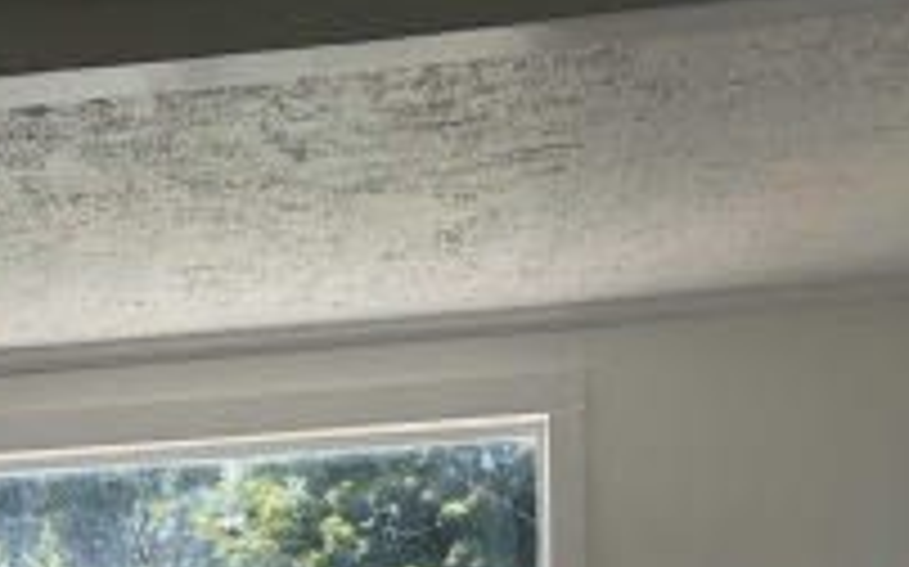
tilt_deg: -9.2
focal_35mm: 91
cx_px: 70
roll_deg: +3.5
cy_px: 1102
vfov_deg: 12.7
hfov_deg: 22.2
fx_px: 2253
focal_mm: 5.96
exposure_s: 1/708
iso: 50
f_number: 1.6
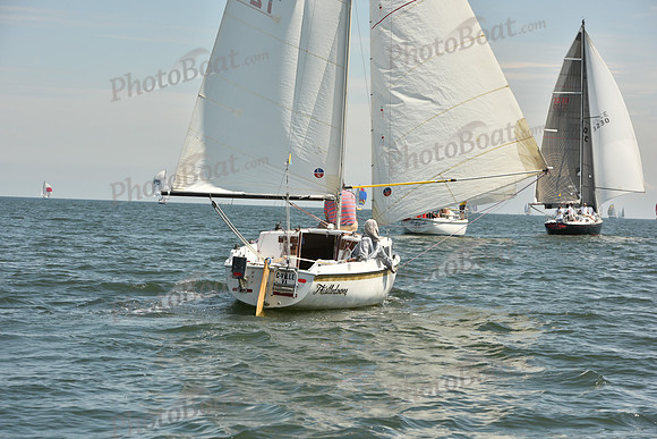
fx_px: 2044
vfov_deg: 12.2
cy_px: 220
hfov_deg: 18.3
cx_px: 328
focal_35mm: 112
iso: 320
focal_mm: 112
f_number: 9
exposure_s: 1/1250
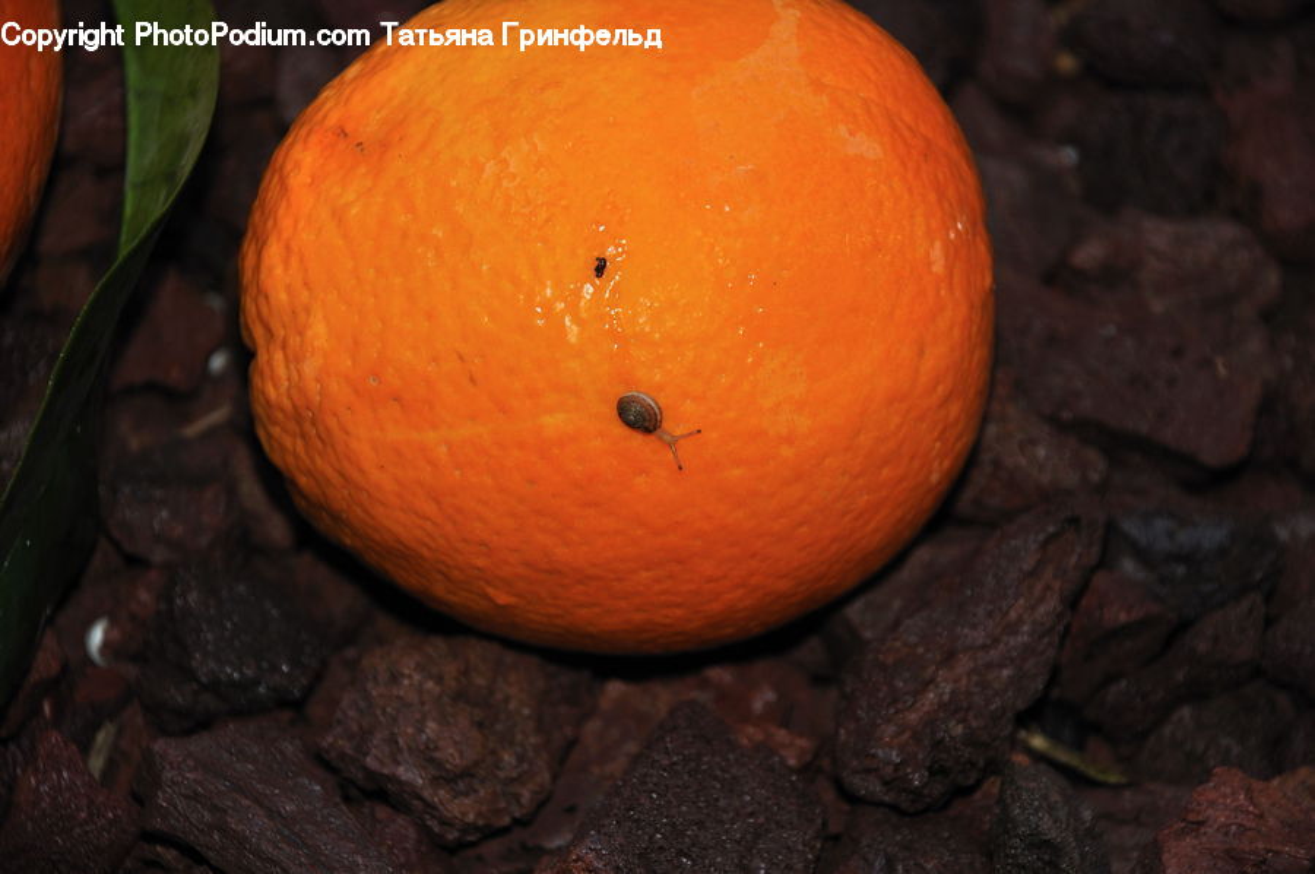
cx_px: 658
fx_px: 7389
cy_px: 437
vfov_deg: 6.8
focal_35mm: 202
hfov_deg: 10.2
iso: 200
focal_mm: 135
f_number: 5.6
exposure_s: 1/125
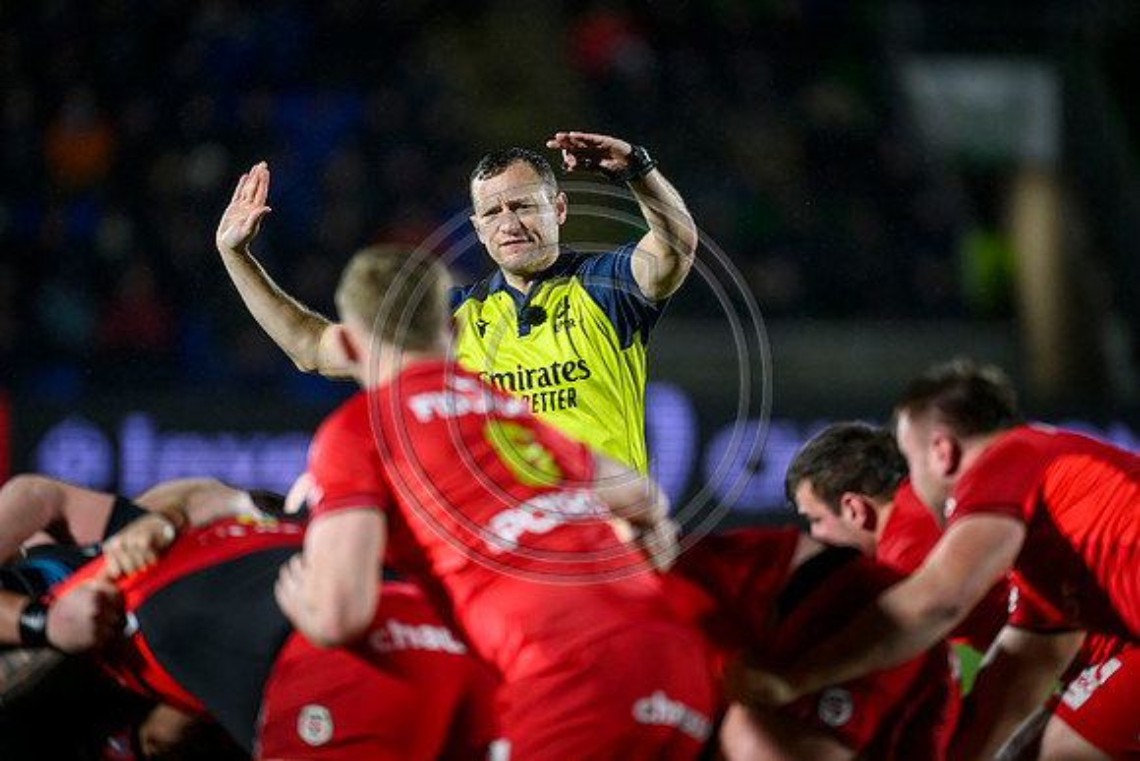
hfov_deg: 5.2
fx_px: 12669
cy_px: 380
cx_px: 570
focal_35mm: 400
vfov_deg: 3.4
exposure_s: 1/1600
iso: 4000
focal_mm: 400
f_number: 3.2
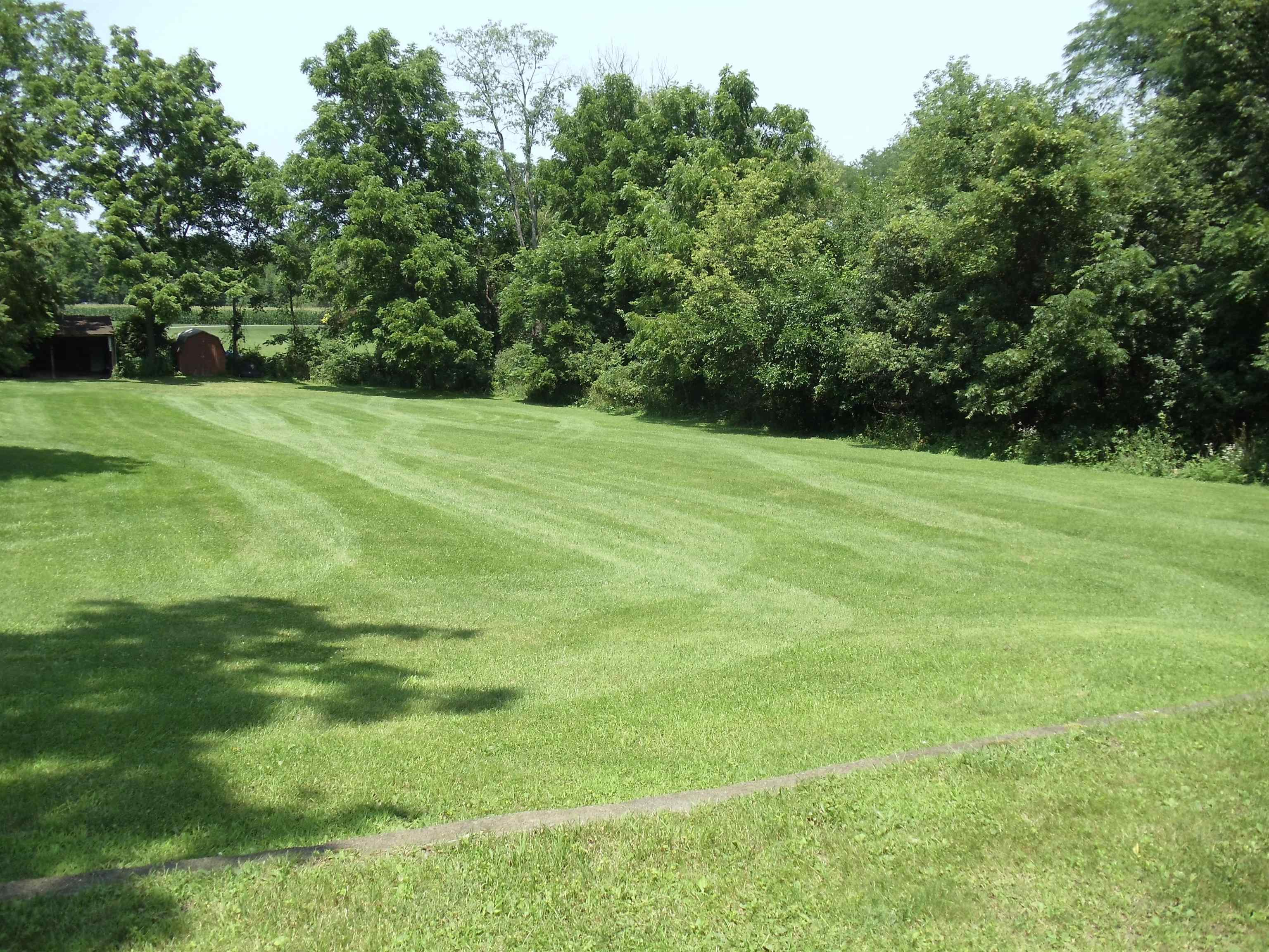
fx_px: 1613
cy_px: 476
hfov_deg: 42.9
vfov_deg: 32.9
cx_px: 634
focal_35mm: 44
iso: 80
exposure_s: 1/100
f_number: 7.1
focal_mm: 6
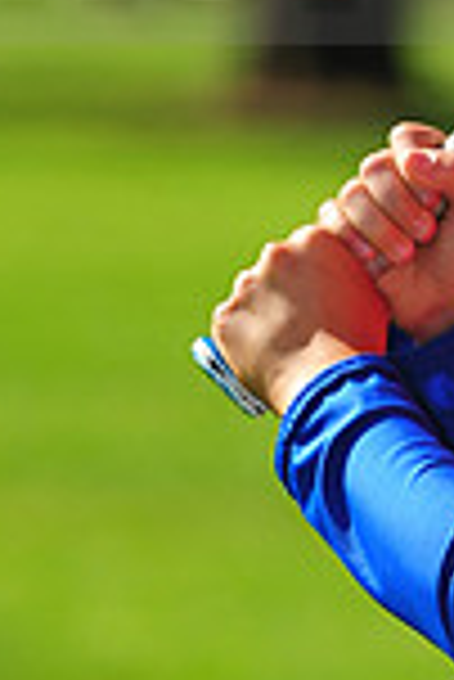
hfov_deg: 2.3
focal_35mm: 594
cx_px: 769
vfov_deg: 3.5
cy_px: -99
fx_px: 11210
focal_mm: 155
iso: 200
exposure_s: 1/1000
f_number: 5
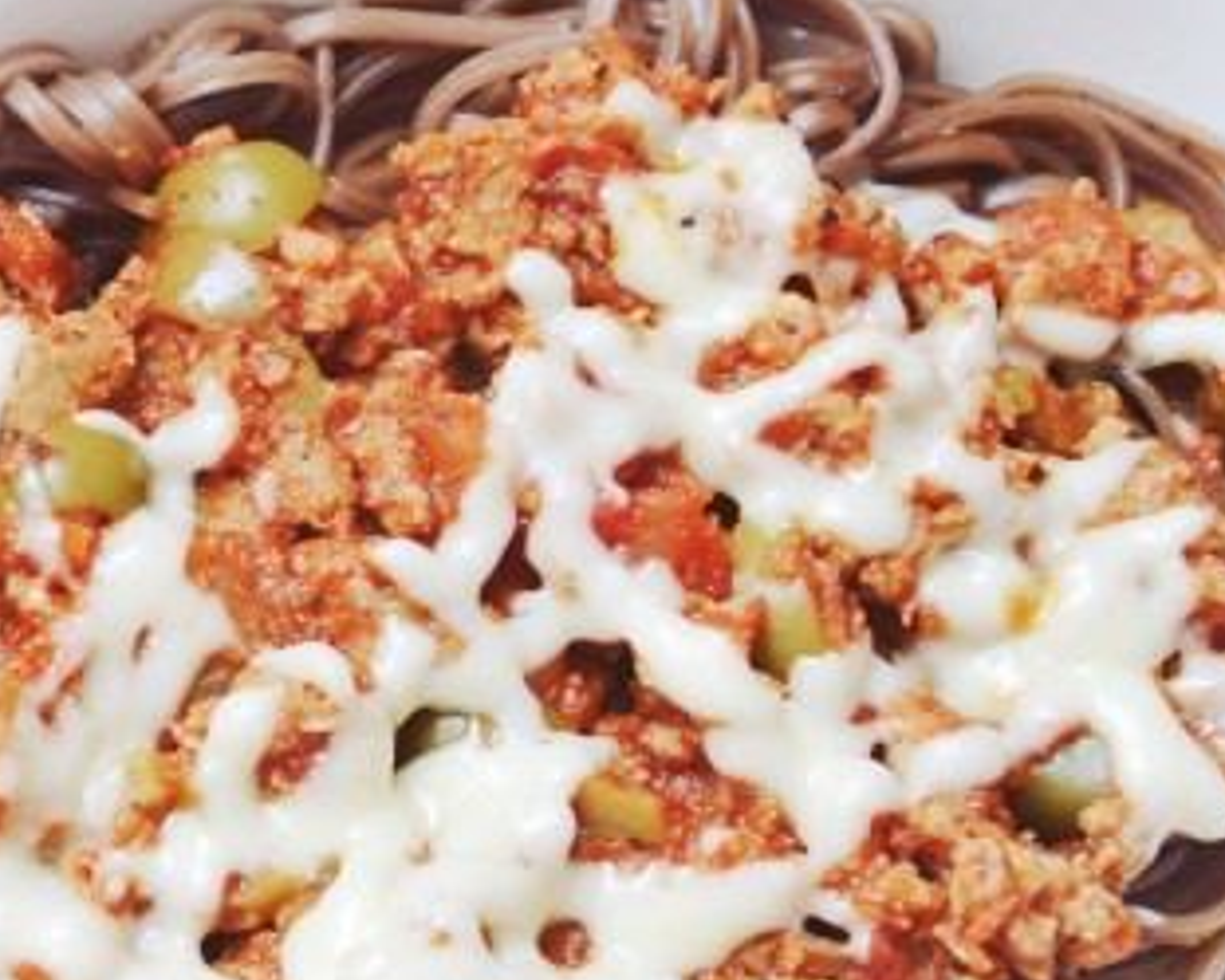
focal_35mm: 147
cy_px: 659
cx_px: -626
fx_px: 5331
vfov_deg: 10.5
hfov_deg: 12.4
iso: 400
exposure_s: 1/20
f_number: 4
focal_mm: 28
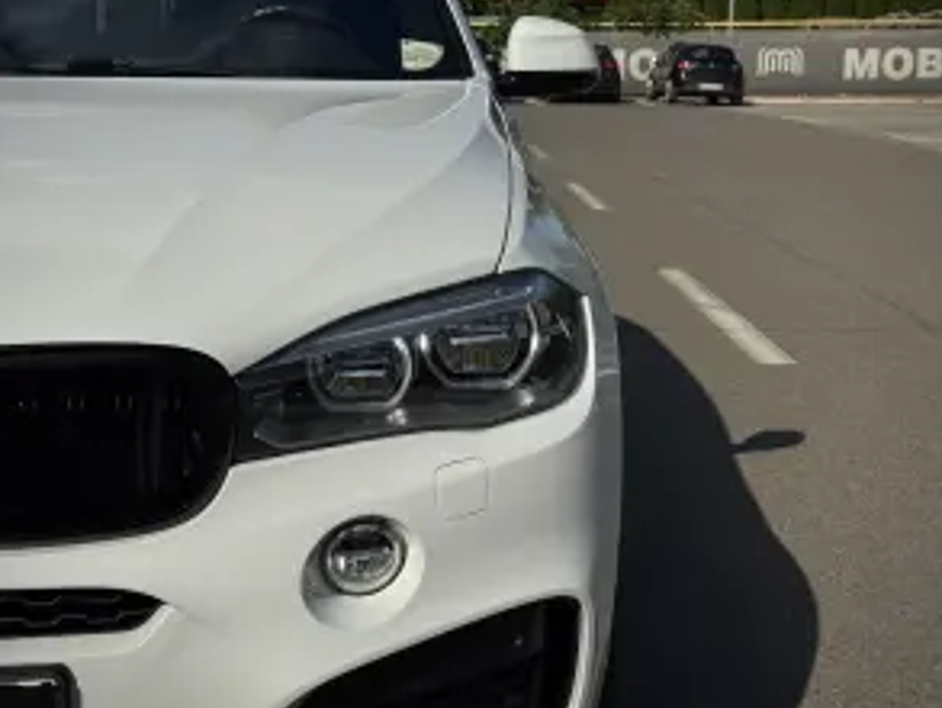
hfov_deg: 32.7
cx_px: 460
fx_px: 1606
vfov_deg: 24.8
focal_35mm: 59
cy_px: 309
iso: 50
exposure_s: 1/15385
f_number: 1.78
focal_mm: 6.76
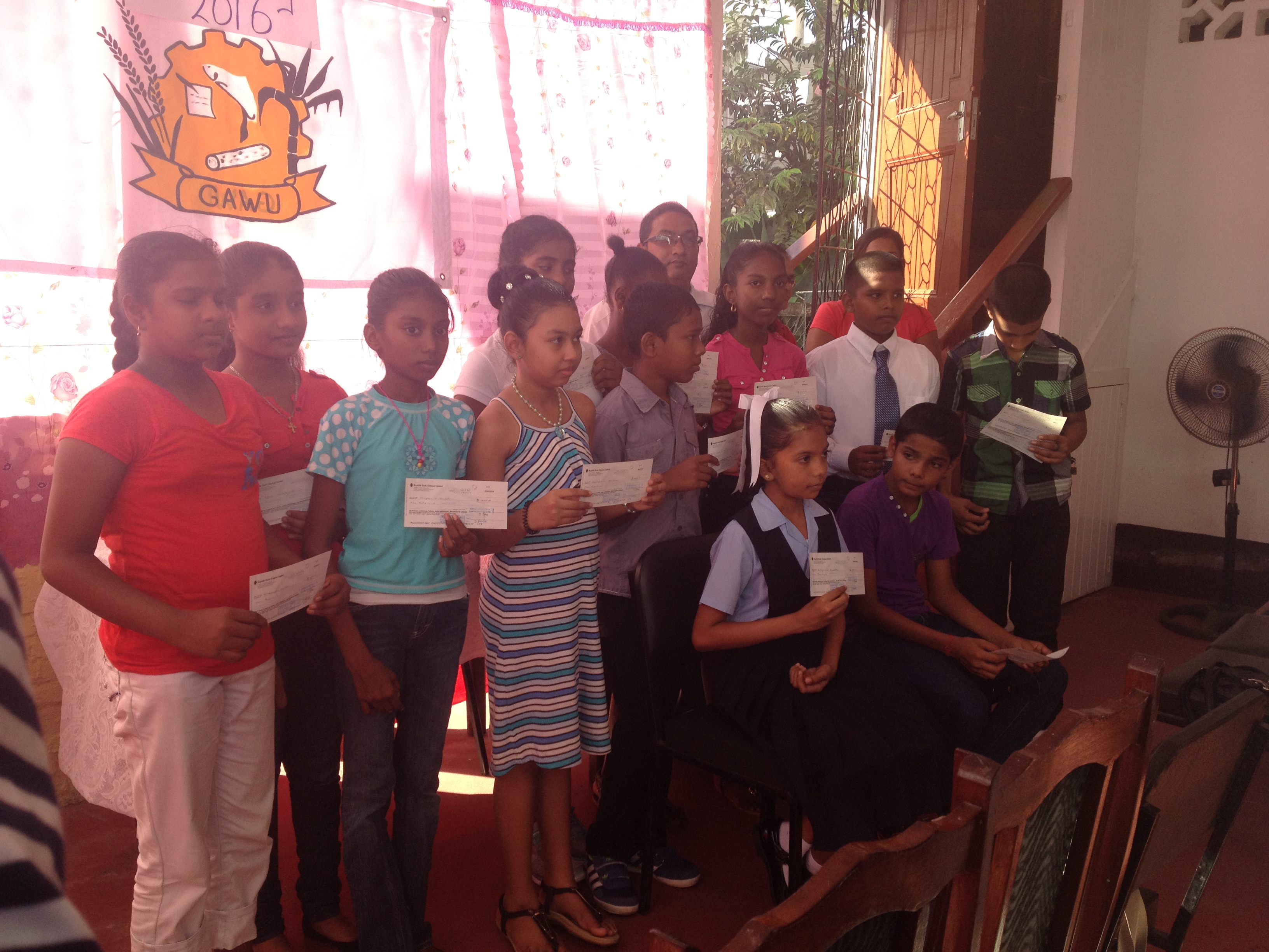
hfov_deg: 52.6
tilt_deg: -11.4
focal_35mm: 35
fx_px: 1283
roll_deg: +1.4
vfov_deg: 40.7
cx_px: 634
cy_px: 476
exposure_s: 1/259
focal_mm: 4.28
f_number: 2.4
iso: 50
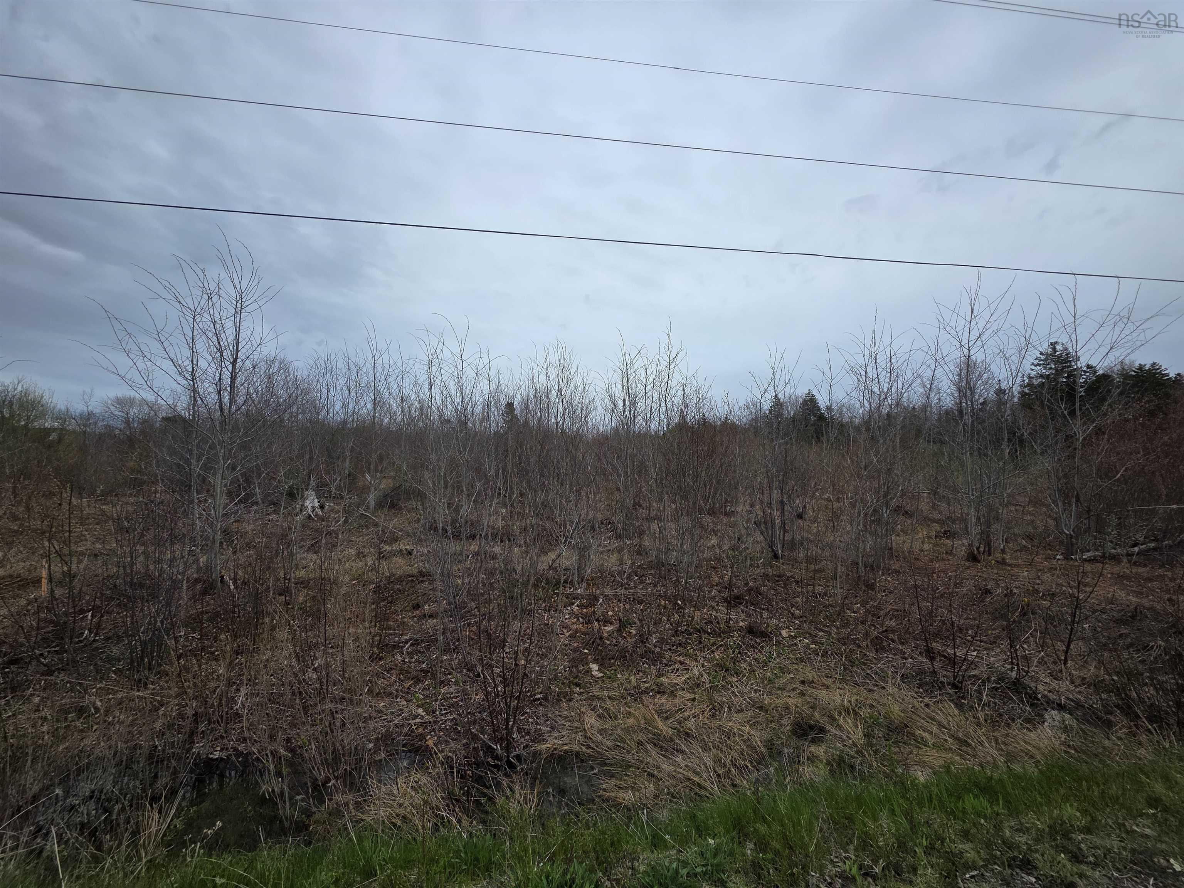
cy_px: 444
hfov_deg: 106.2
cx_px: 592
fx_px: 445
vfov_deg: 89.9
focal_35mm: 13
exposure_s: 1/1704
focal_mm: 2.2
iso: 40
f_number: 1.9
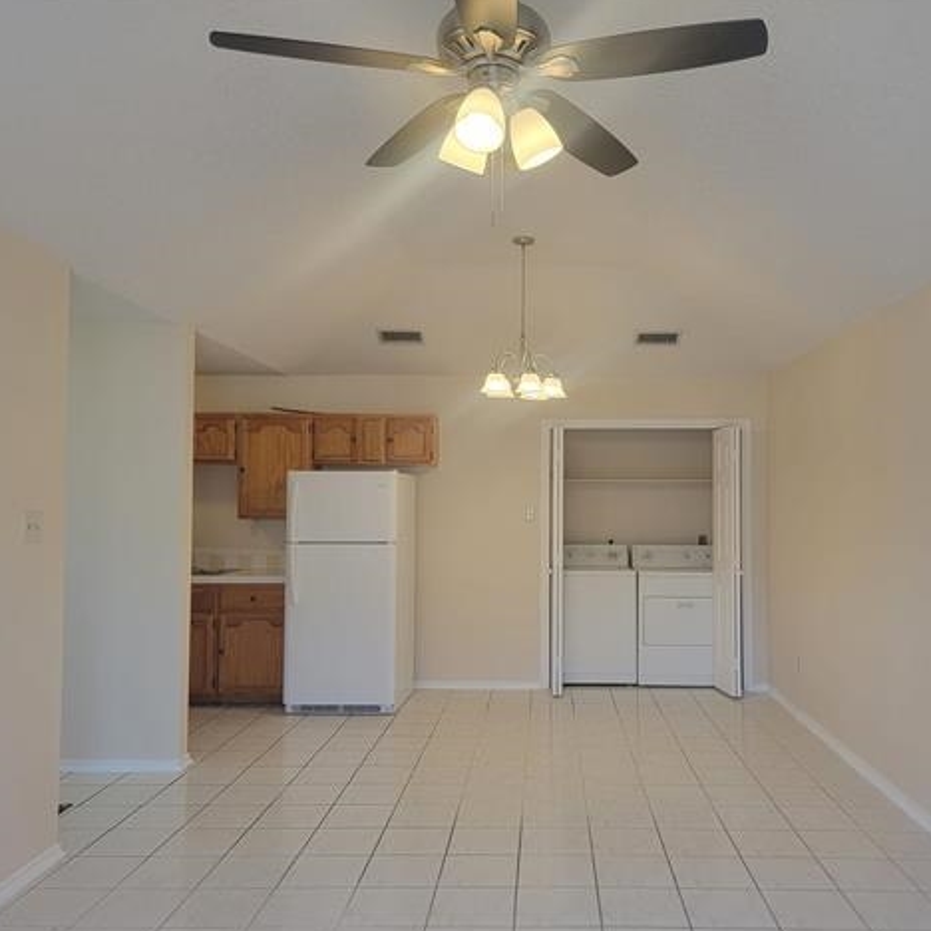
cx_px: 521
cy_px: 466
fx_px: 882
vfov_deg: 55.6
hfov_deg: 55.5
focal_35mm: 29
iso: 100
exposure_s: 1/120
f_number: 1.8
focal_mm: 6.7
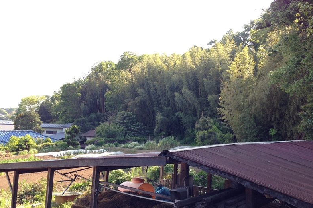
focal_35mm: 35
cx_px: 158
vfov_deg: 37.8
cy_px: 106
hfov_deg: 54.4
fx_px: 304
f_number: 2.4
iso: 50
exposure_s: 1/204
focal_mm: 4.13
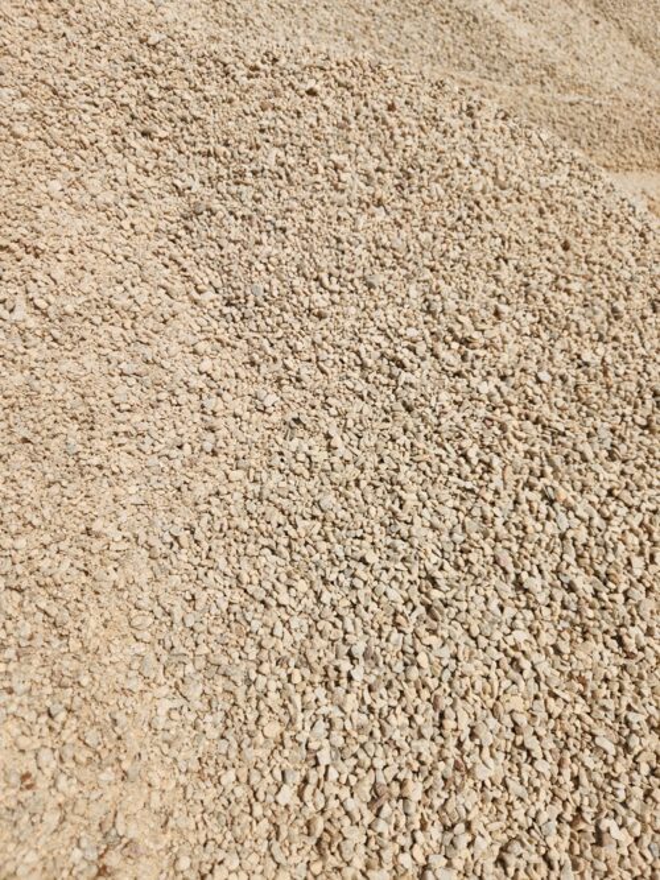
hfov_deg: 58.9
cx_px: 330
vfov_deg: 73.9
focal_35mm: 23
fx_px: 585
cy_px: 440
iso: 20
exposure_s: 1/4176
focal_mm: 5.4
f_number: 1.8
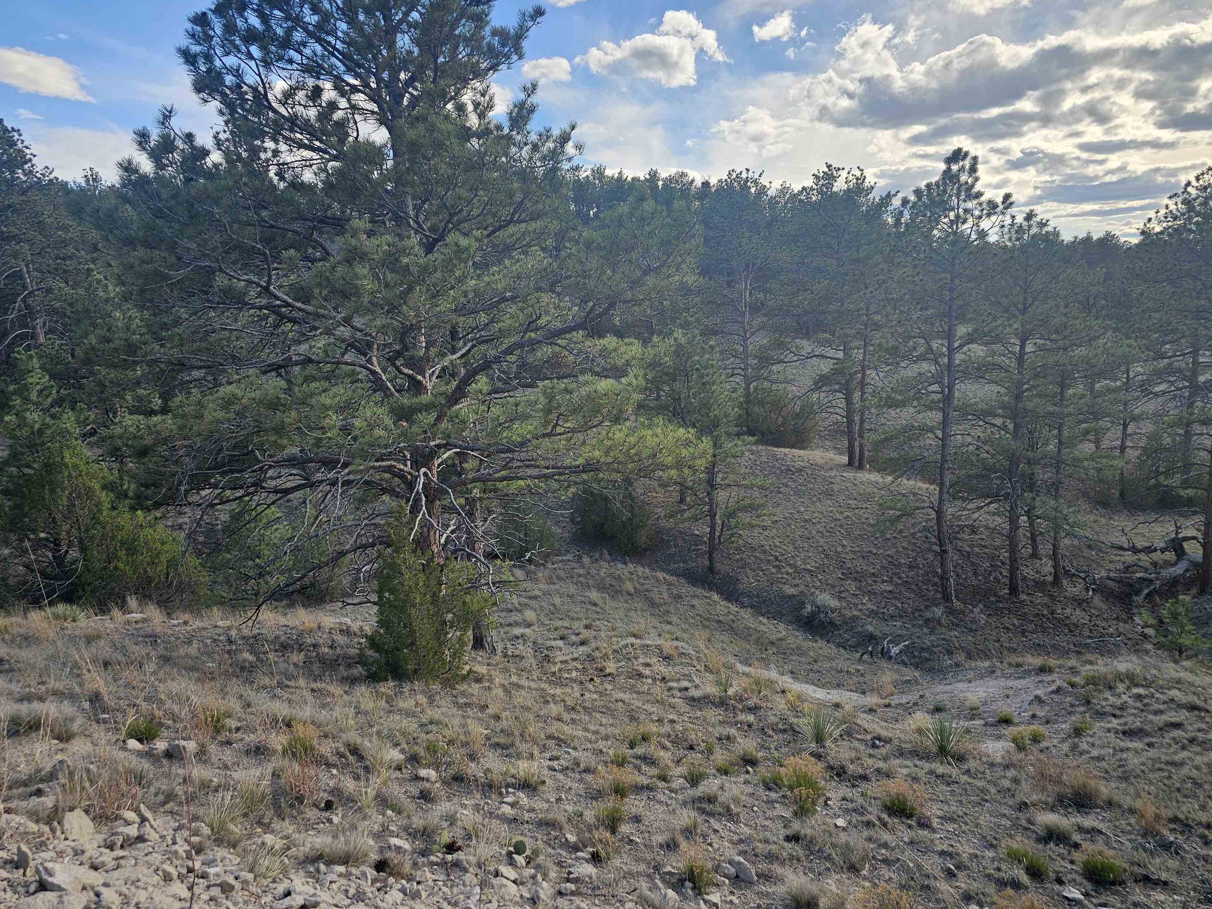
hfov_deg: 71.6
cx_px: 623
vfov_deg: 56.8
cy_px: 457
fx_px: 840
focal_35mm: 24
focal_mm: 6.3
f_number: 1.7
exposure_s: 1/336
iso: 10
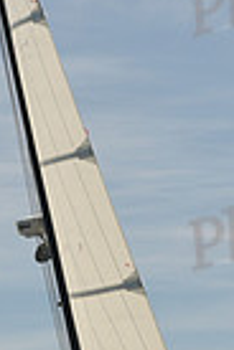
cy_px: 373
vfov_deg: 7.0
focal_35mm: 294
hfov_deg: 4.7
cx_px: 57
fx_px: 2866
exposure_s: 1/640
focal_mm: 70
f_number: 7.1
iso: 250
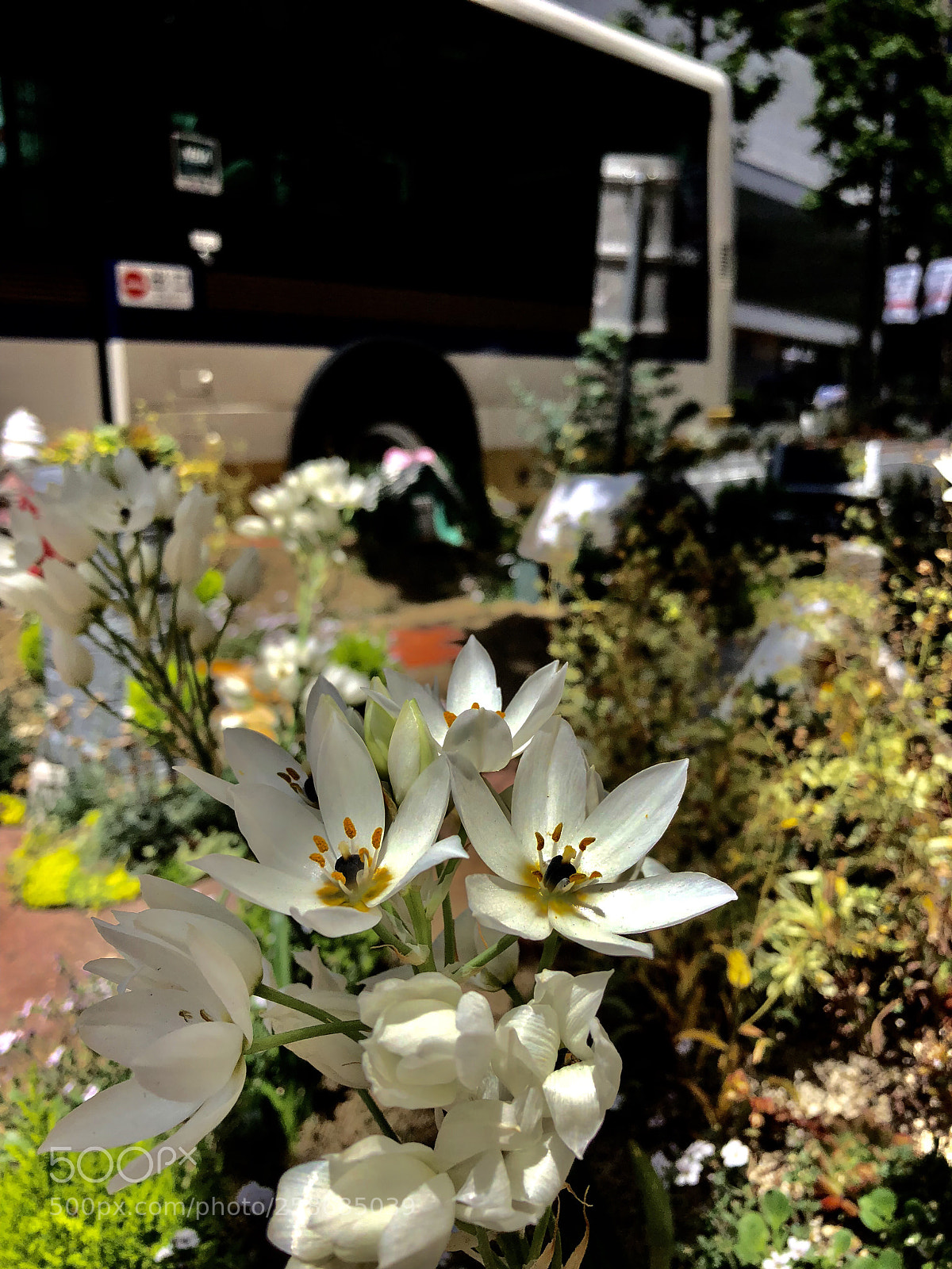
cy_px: 634
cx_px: 476
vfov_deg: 61.7
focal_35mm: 29
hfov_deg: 48.2
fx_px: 1063
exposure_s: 1/5348
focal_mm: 3.99
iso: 25
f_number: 1.8
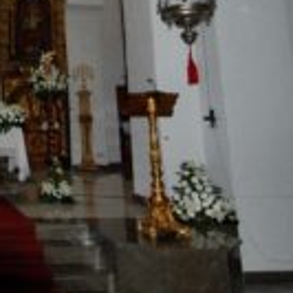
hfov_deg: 29.7
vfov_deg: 33.2
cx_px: -68
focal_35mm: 48
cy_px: 21
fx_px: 460
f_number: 5.6
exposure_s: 1/60
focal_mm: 10
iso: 1250
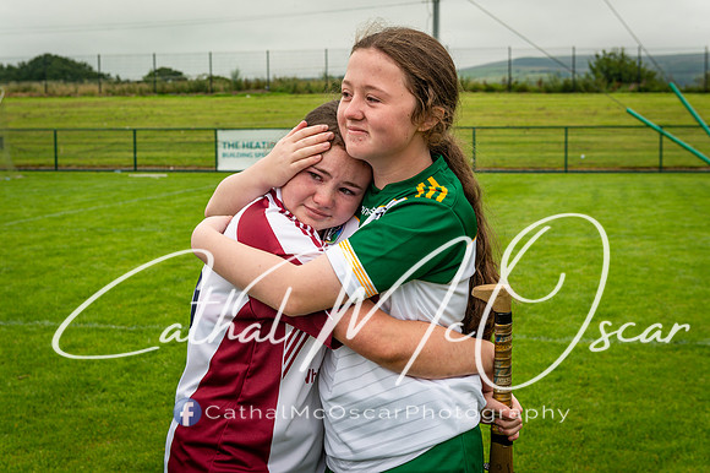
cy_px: 236
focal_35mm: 60
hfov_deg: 33.4
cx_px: 355
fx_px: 1183
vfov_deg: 22.6
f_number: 5
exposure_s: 1/100
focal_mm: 60
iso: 140
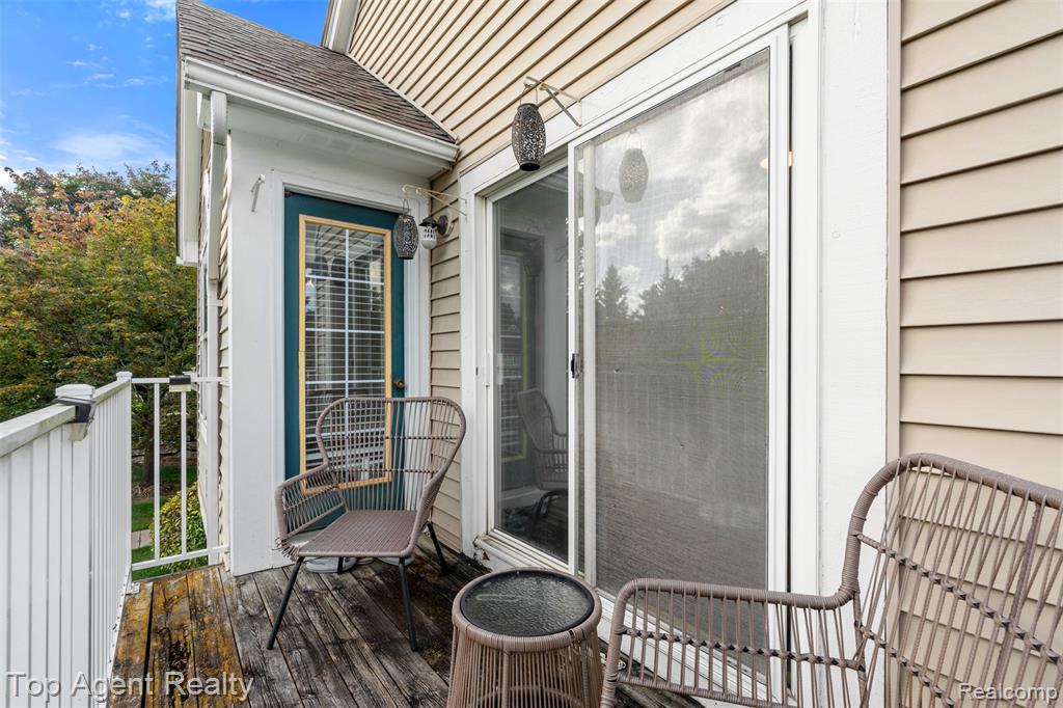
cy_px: 354
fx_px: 472
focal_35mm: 16
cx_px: 532
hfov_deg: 96.8
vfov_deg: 73.7
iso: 200
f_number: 9
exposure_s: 1/80
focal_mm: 16
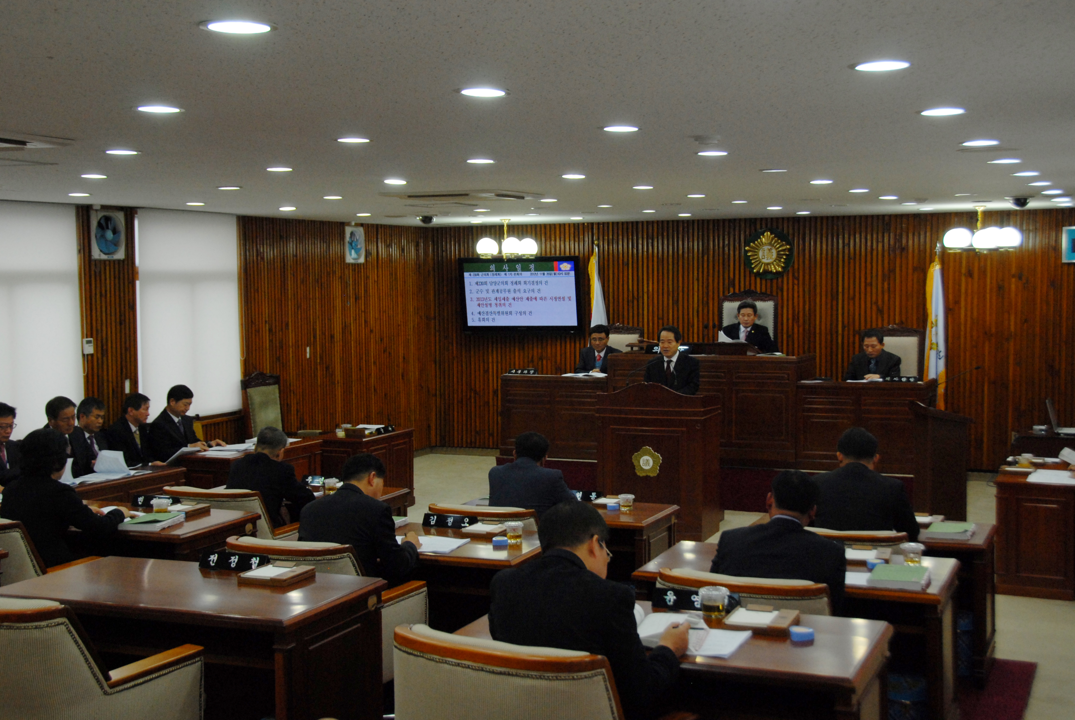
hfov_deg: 41.1
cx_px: 538
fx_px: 1435
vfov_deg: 28.2
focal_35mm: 48
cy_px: 360
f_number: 5.6
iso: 400
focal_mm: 32
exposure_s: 1/60
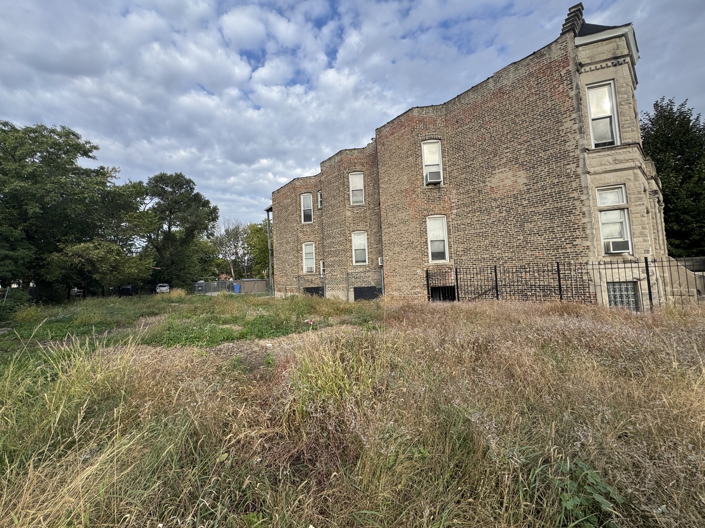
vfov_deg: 81.7
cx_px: 332
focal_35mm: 15
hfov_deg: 98.1
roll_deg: +1.7
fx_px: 305
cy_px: 258
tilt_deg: +1.8
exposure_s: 1/561
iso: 50
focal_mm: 2.22
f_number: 2.2
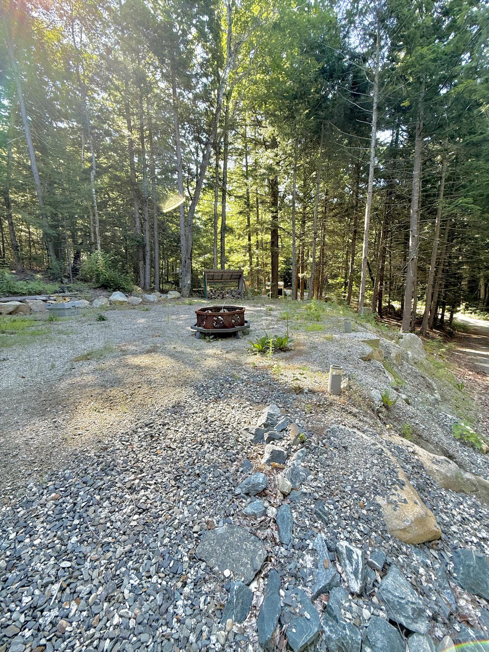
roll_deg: +1.4
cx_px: 244
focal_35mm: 14
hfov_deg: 85.7
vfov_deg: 102.1
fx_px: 264
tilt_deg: -9.2
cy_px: 326
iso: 50
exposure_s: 1/141
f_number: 2.2
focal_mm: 2.22
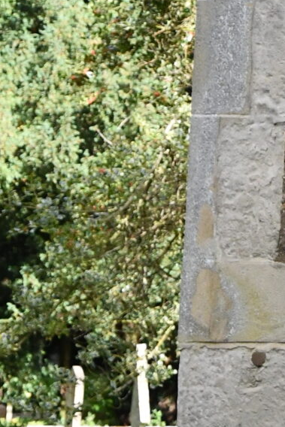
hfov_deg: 4.4
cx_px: 521
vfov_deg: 6.5
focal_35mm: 311
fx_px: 3691
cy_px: -286
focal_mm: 46
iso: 2000
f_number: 8
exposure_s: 1/1600
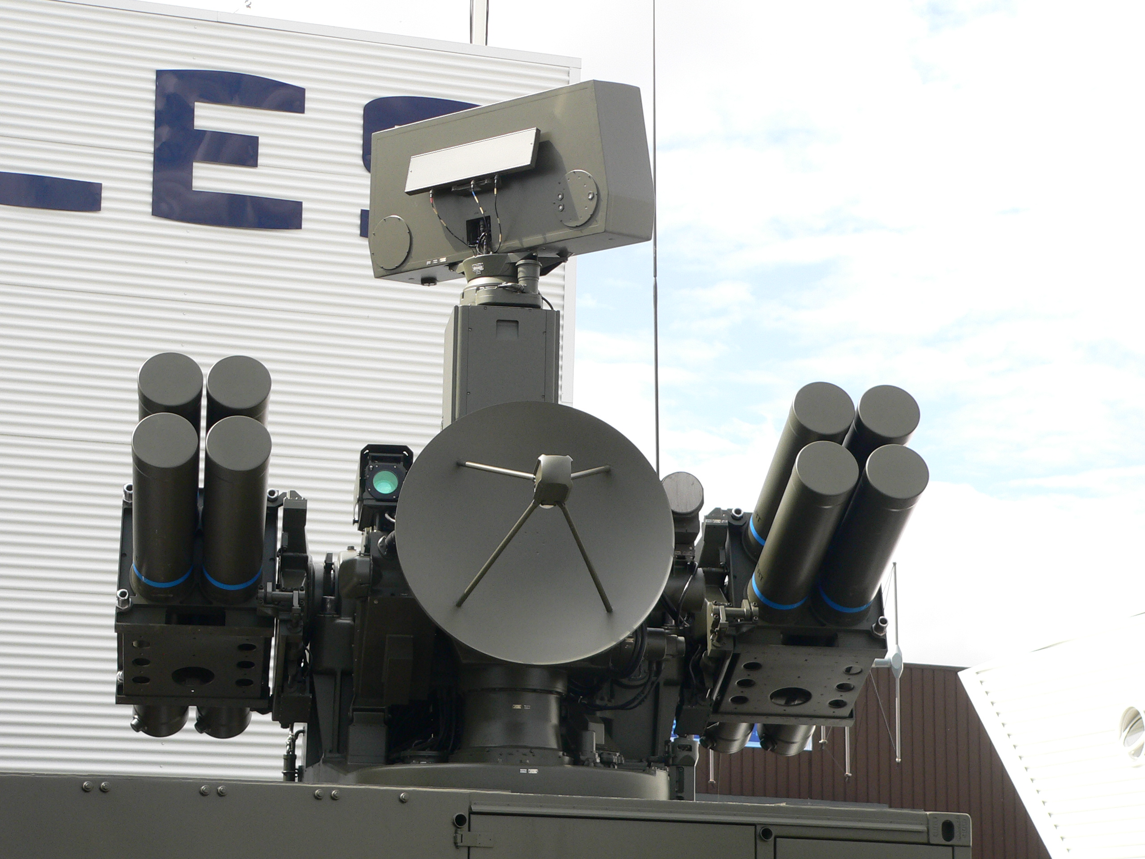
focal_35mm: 82
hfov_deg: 23.8
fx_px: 2712
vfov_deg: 18.0
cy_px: 430
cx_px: 572
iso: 100
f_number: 4
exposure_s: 1/500
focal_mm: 13.7
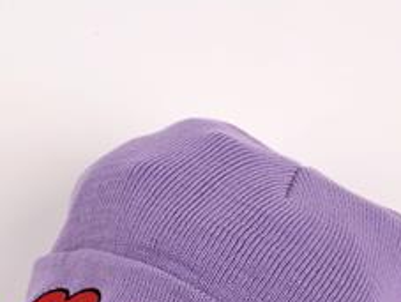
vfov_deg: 15.1
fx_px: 1125
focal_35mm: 97
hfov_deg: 20.2
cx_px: 180
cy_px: 267
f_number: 11
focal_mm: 51
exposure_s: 1/100
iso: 320
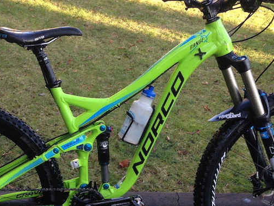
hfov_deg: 28.9
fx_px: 530
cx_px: 105
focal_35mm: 67
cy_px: 166
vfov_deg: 21.6
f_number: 2.4
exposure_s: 1/60
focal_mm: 4.12
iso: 50
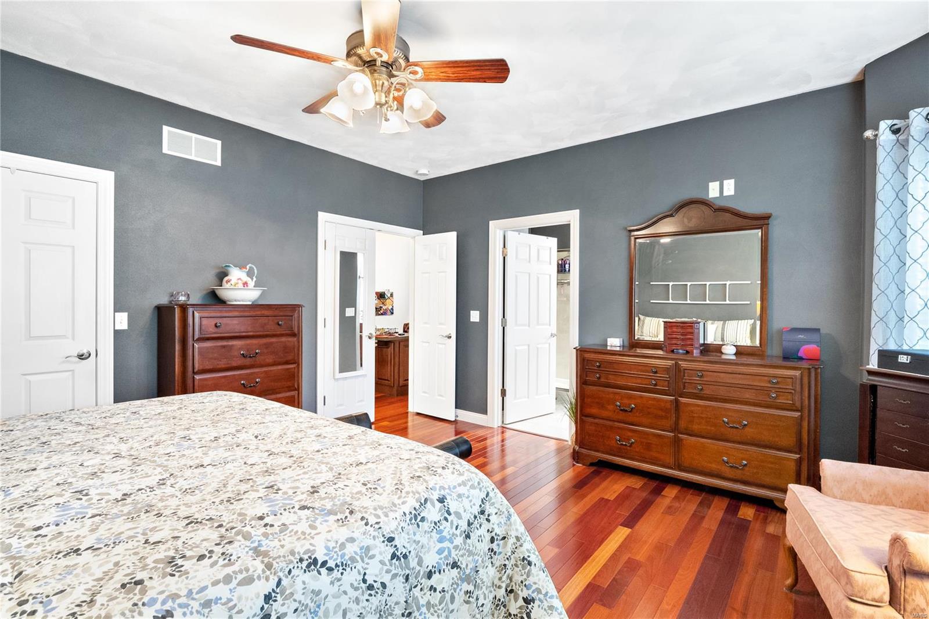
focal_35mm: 18
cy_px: 310
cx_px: 464
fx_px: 464
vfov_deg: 67.4
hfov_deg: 90.0
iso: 640
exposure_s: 1/80
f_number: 9
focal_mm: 9
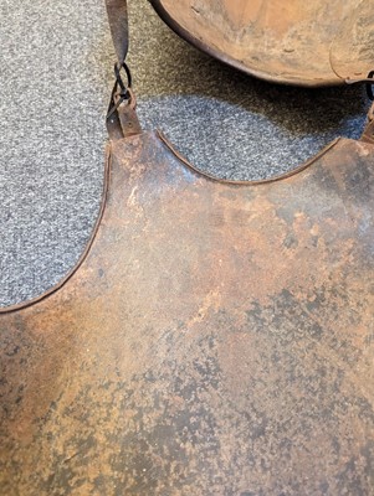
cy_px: 248
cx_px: 187
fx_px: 345
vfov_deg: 71.5
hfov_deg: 56.9
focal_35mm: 24
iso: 3128
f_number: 1.85
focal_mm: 6.81
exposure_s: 1/100
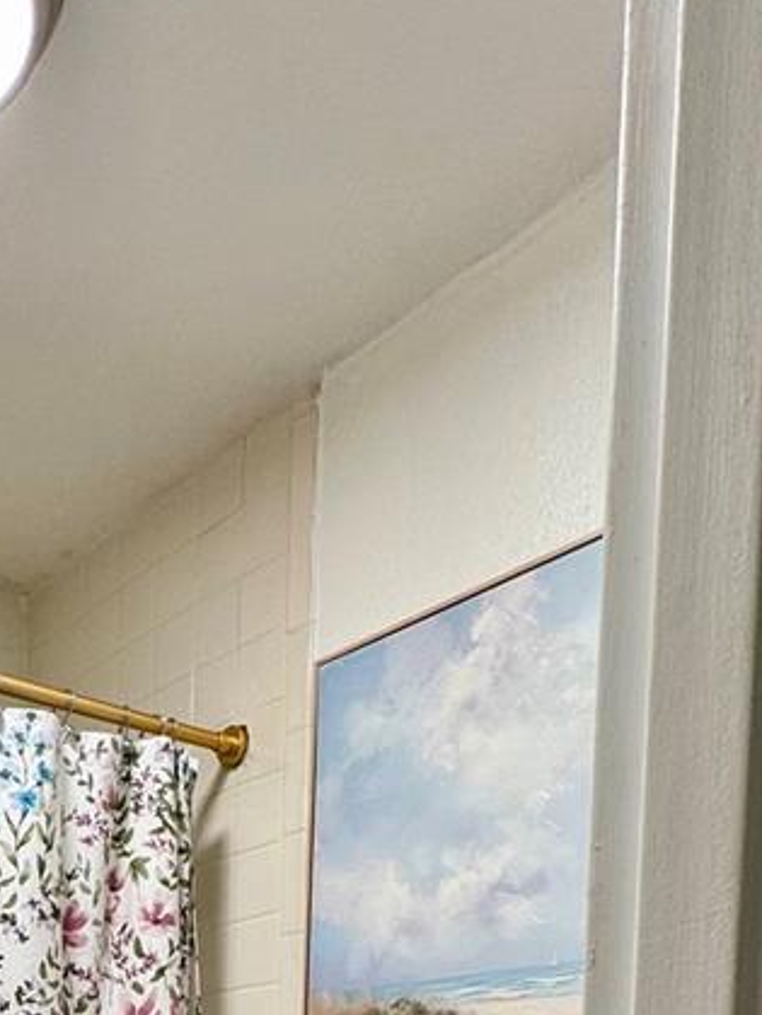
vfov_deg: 35.0
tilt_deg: -5.1
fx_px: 1174
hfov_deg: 33.8
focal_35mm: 40
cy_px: 1269
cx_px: 58
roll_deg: +0.4
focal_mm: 2.22
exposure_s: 1/120
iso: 125
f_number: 2.2
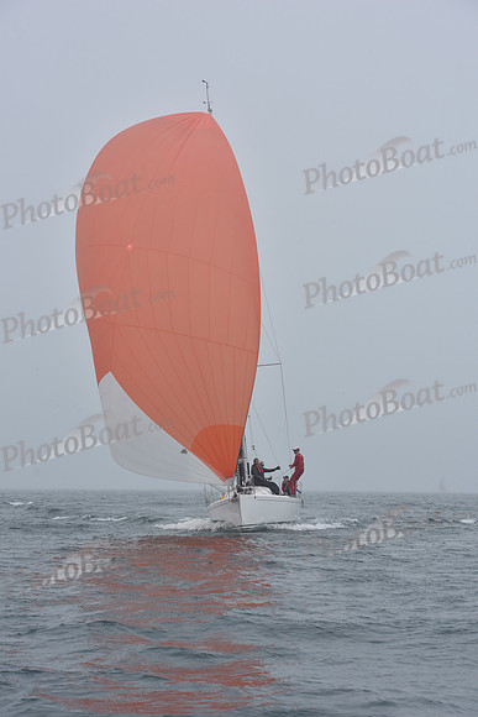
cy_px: 358
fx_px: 1891
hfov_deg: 14.4
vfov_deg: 21.5
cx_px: 239
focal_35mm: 95
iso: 250
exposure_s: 1/800
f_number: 8
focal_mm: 95
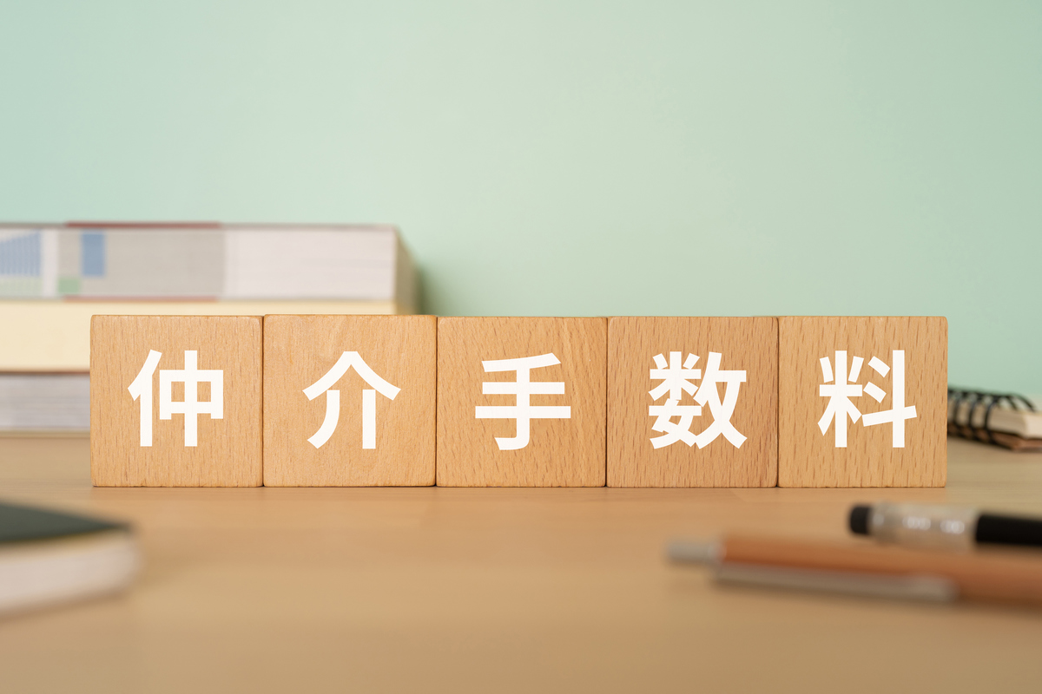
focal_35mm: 50
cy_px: 347
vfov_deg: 27.0
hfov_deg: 39.6
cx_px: 521
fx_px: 1447
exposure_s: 1/2
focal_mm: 50
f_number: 5.6
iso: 100
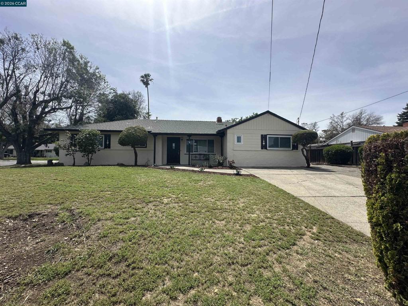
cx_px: 204
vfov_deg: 85.7
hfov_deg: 102.1
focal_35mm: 14
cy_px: 153
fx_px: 165
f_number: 2.2
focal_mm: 2.22
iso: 50
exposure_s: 1/2451
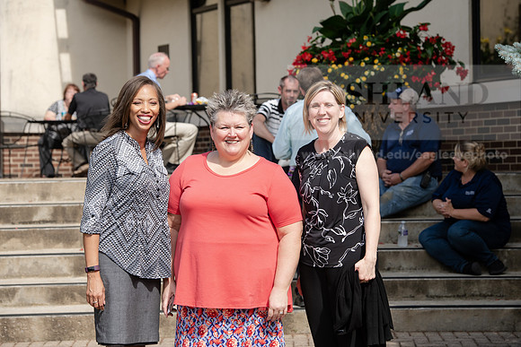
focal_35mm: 112
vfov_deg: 12.2
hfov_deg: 18.3
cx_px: 260
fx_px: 1621
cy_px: 174
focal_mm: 112
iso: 160
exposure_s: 1/320
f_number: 7.1
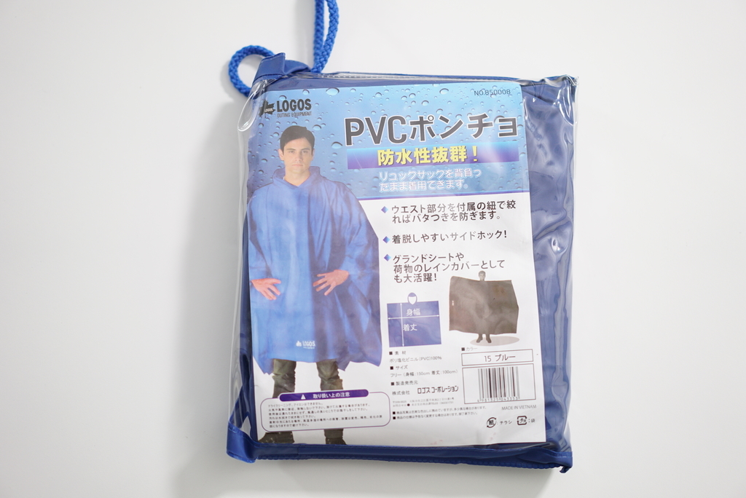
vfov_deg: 24.7
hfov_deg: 36.2
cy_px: 249
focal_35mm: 55
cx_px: 373
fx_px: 1140
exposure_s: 1/50
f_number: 1.8
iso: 250
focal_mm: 55
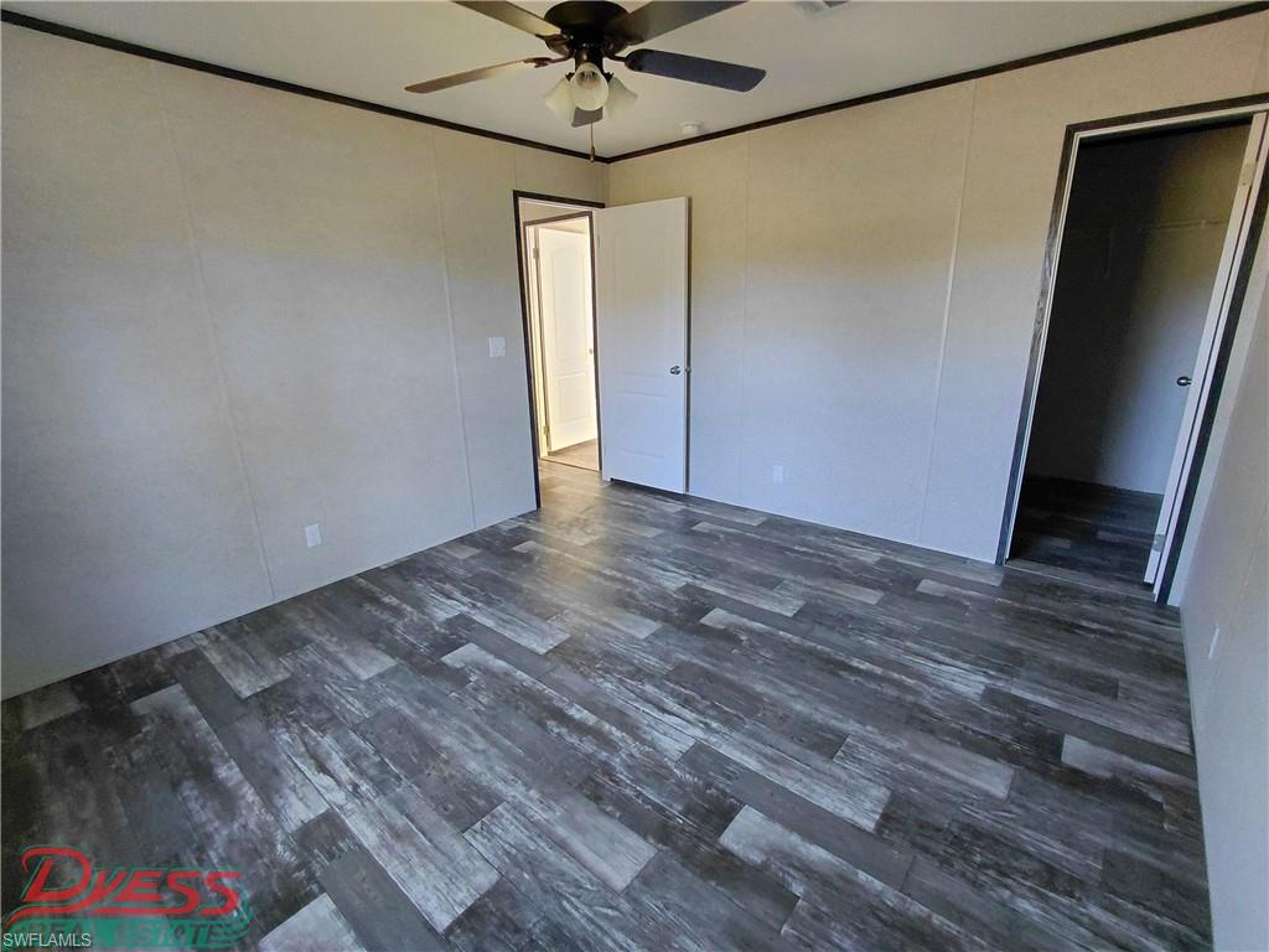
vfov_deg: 78.1
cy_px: 476
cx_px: 634
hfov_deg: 94.5
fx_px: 587
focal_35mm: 16
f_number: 2.2
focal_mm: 1.64
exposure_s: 1/60
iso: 200
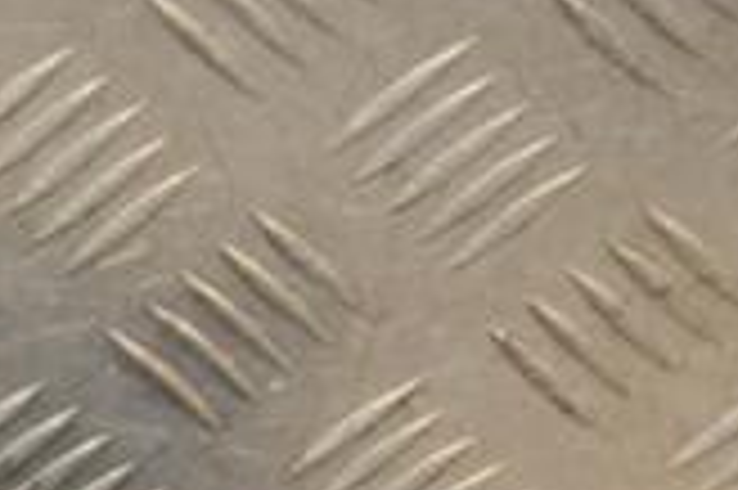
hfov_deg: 8.1
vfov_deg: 5.5
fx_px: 5055
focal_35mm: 247
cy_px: 881
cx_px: -576
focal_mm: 45
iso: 800
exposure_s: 1/200
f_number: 7.1
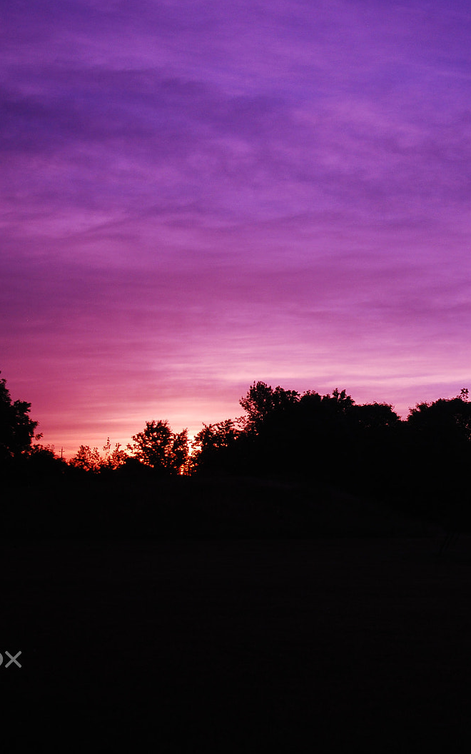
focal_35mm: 51
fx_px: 1047
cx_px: 415
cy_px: 379
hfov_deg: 24.7
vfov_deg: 39.6
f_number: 3.8
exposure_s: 1/125
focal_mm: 22
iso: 200
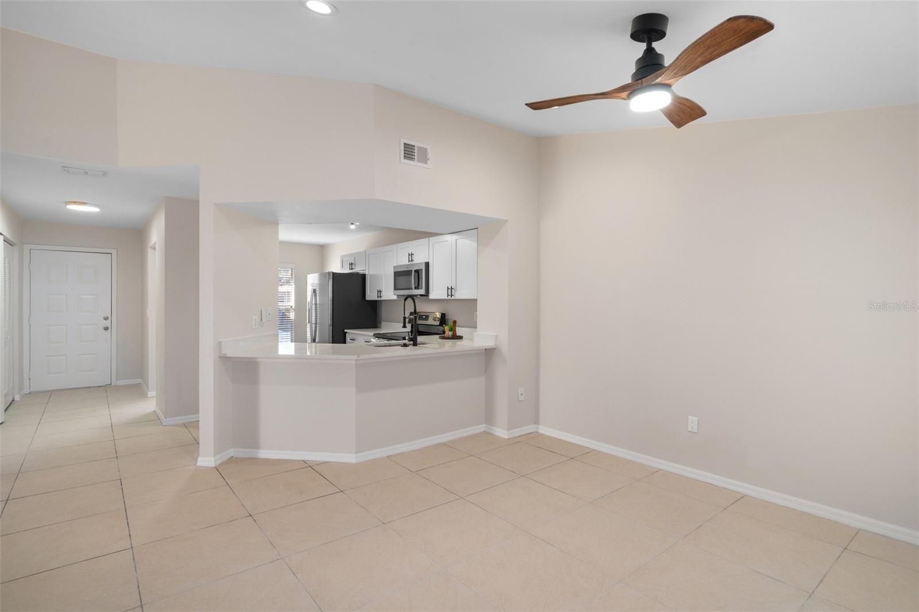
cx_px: 460
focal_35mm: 17
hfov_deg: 93.3
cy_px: 306
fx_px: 434
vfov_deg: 70.4
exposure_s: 1
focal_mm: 17
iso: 320
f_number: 8
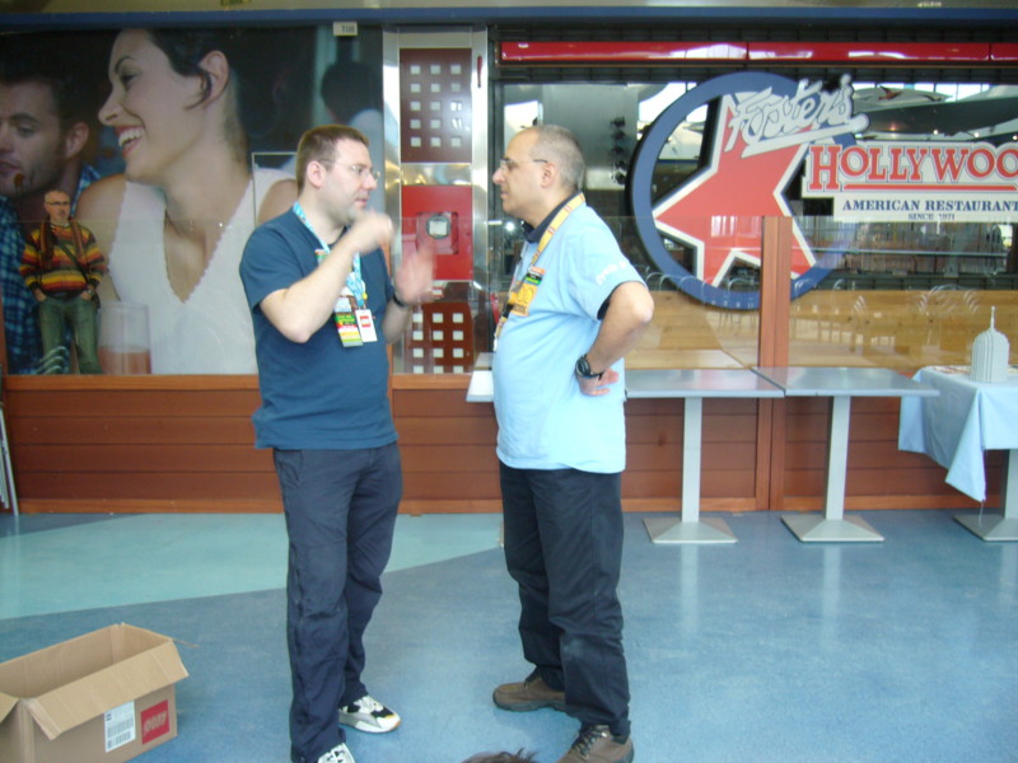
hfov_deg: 52.6
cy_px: 382
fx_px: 1029
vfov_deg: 40.7
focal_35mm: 35
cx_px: 509
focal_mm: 5.8
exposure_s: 1/13
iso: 100
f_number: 2.8
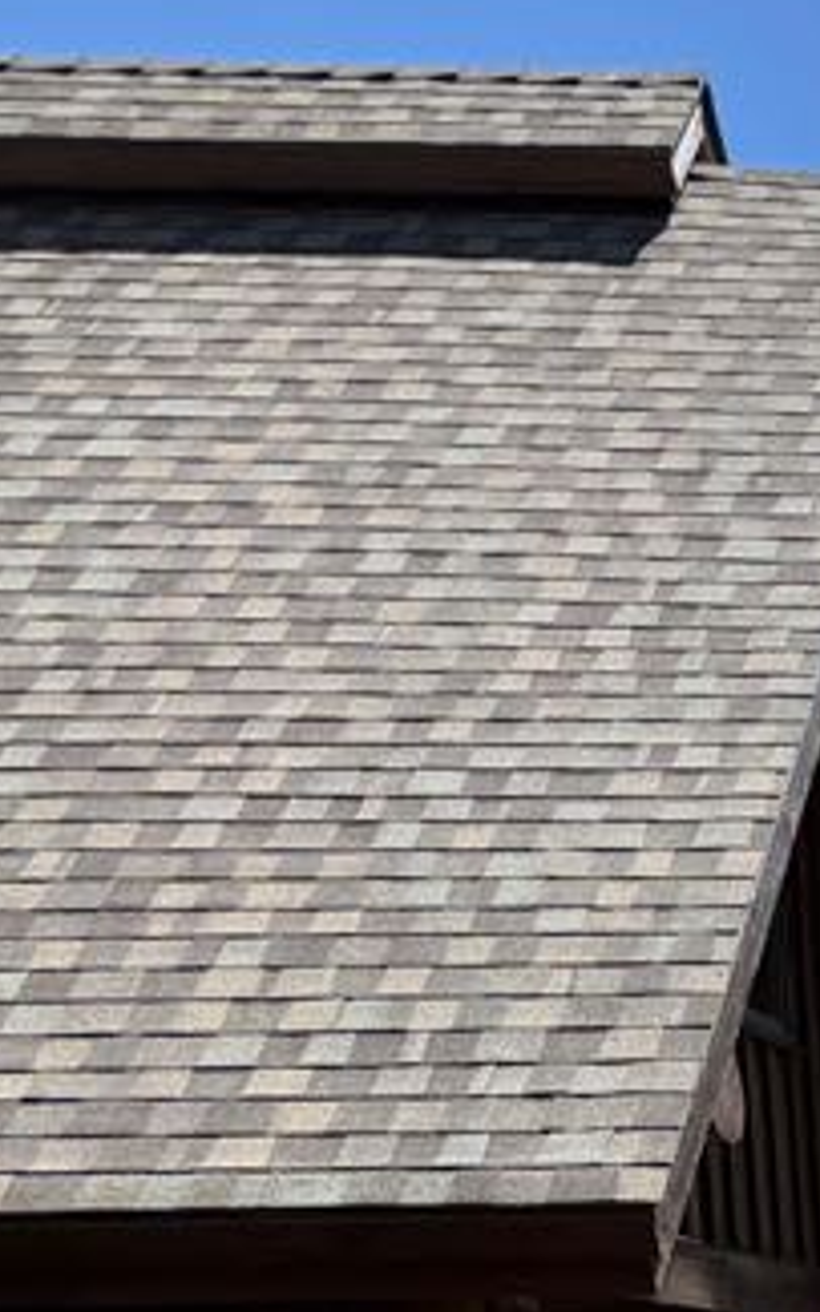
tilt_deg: -4.8
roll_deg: +1.6
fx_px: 3363
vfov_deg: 20.3
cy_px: 1696
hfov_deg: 10.7
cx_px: 2262
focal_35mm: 94
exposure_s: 1/3279
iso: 80
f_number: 1.78
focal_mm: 6.76
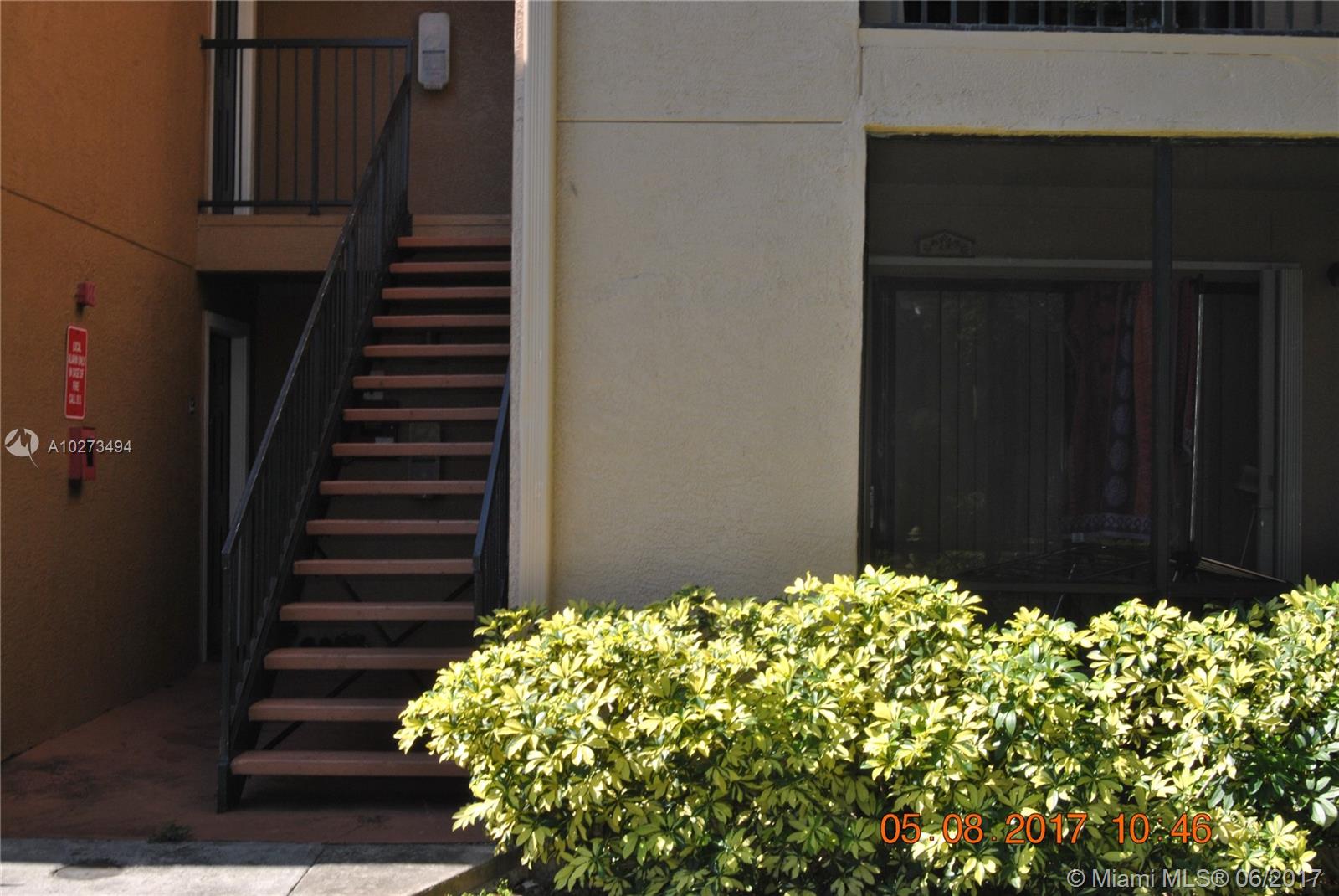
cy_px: 448
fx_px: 1731
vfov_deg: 29.0
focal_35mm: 46
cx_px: 670
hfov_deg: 42.3
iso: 200
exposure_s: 1/60
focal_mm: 31
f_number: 4.2
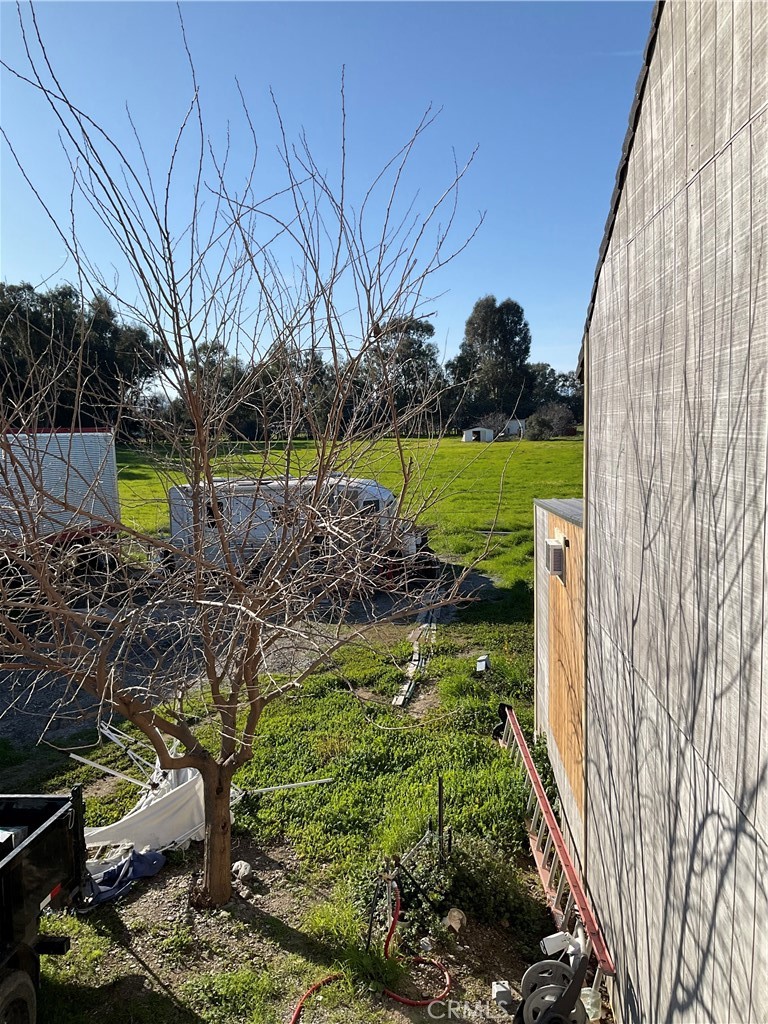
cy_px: 512
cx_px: 384
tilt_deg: -6.6
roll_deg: +1.3
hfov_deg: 48.2
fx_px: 858
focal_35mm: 29
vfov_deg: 61.7
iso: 16
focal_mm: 3
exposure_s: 1/1984
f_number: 1.8
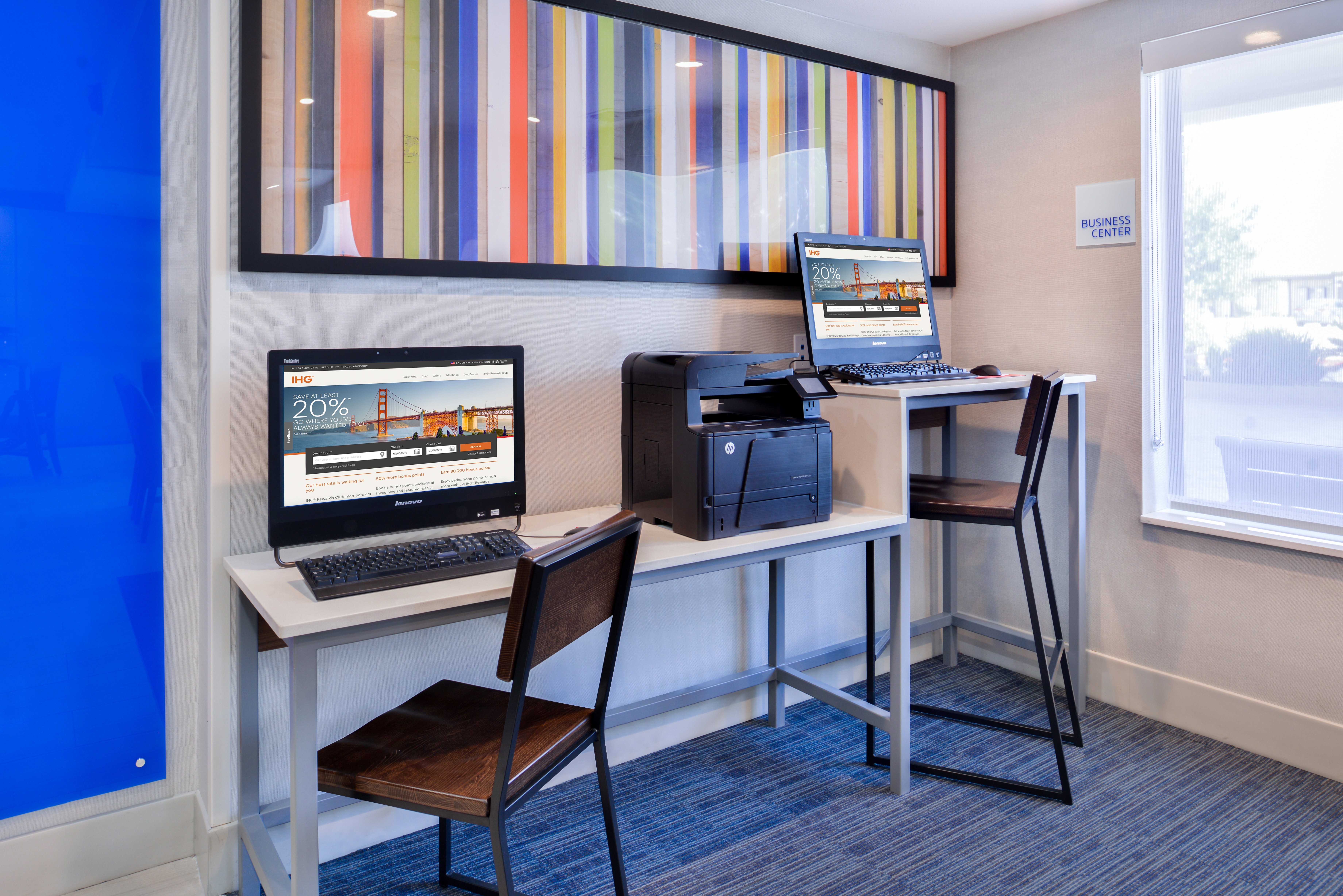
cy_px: 448
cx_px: 672
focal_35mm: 24
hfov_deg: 73.7
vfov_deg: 53.2
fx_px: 896
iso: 400
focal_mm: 24
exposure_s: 1/15
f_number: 7.1
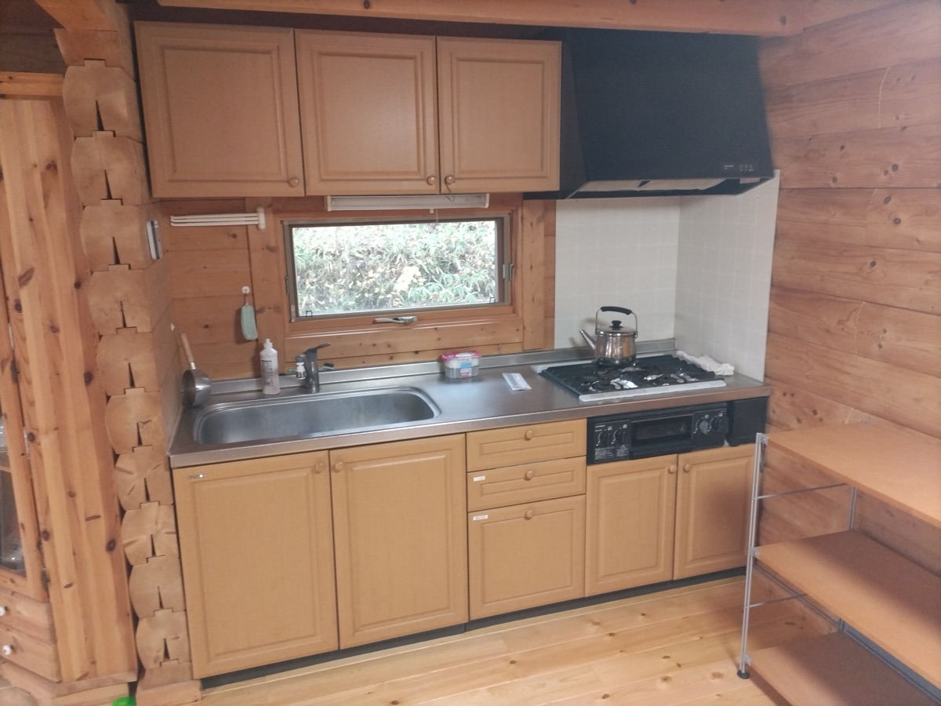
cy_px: 353
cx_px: 470
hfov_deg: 67.3
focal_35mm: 26
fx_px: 707
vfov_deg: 53.1
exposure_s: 1/50
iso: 437
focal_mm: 4.8
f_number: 1.79
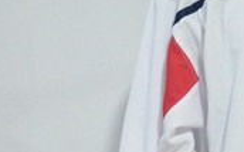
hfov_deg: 7.1
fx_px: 1886
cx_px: 515
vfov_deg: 4.6
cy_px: 163
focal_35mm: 284
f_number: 4.5
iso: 4000
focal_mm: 40
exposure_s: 1/50
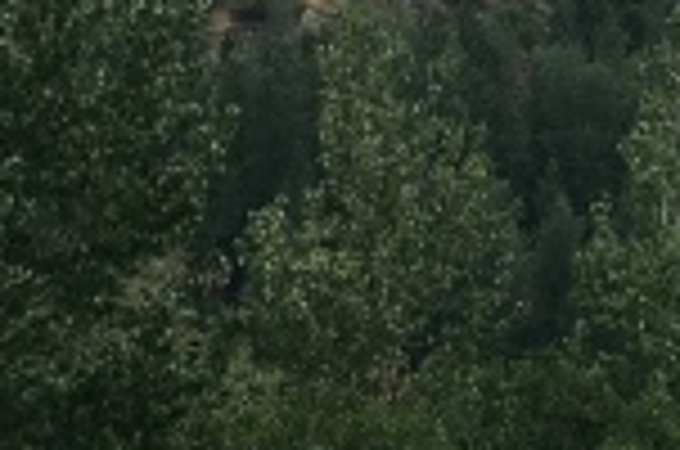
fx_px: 3864
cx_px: 284
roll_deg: +2.9
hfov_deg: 10.1
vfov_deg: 6.6
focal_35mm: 205
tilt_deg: +10.5
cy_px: 9
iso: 25
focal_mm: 4.15
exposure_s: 1/641
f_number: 2.2
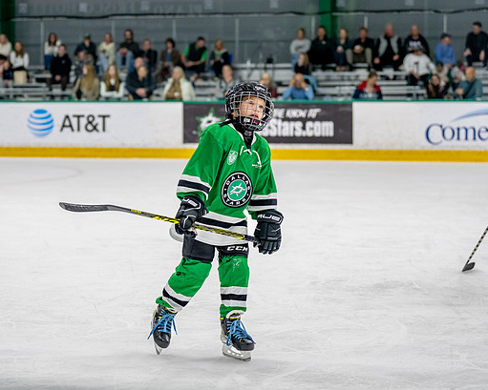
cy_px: 158
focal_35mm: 100
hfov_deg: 19.1
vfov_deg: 15.4
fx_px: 1445
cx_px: 167
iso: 1000
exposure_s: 1/1250
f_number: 2.8
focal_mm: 70
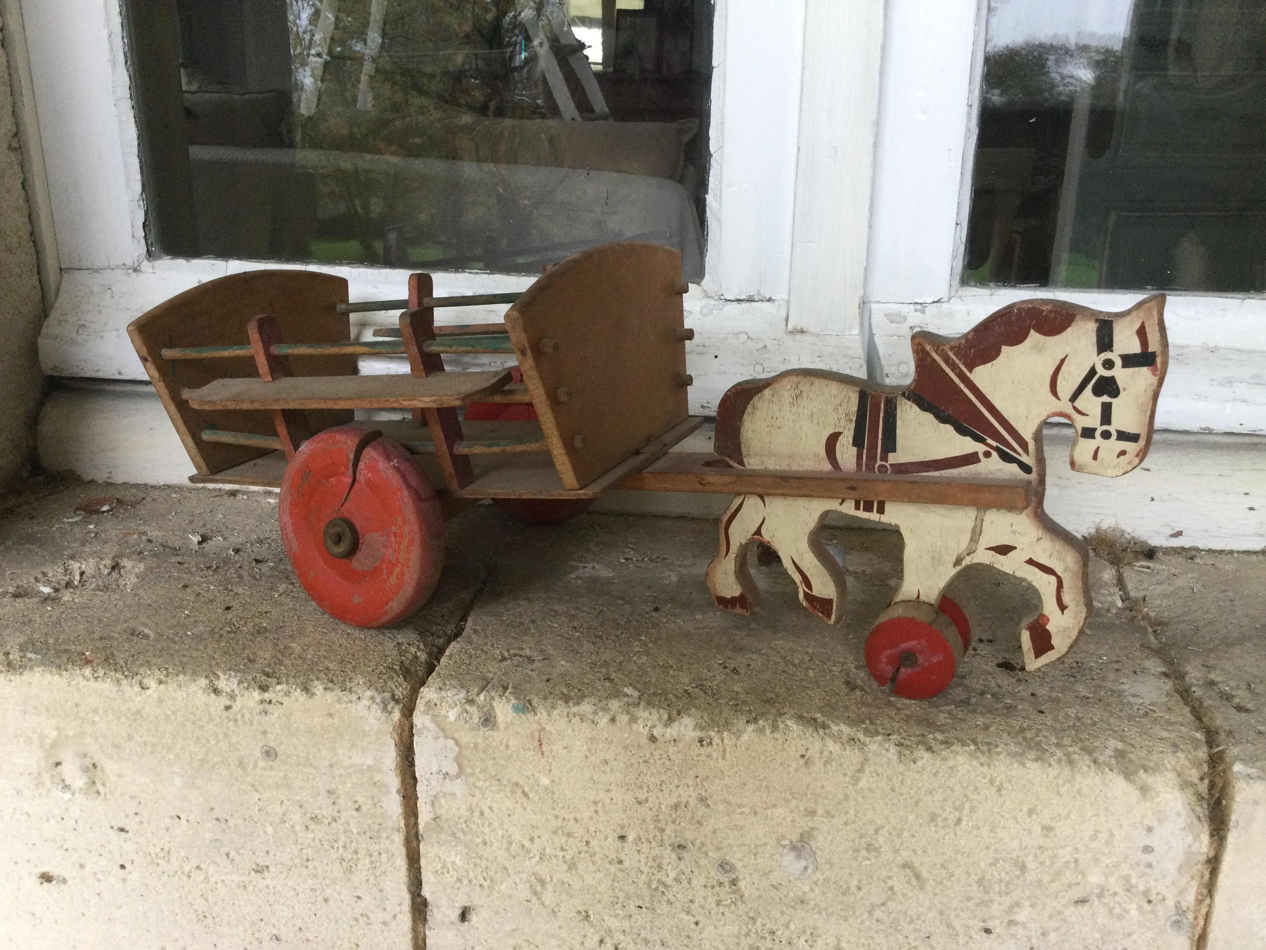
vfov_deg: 45.4
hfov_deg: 58.4
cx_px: 633
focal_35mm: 31
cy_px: 475
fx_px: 1134
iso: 100
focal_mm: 3.3
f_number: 2.4
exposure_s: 1/33
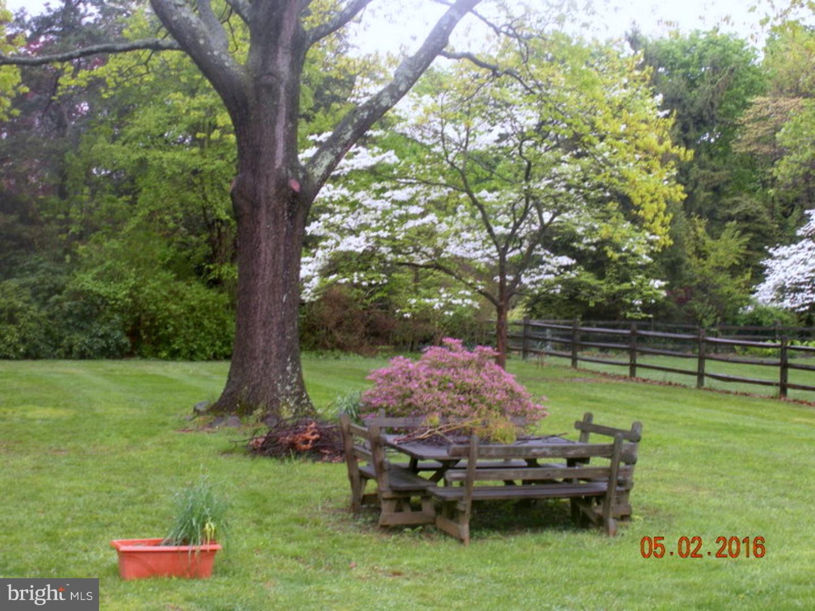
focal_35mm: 52
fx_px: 1224
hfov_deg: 36.8
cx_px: 408
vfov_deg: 28.0
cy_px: 306
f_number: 4.4
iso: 116
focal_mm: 9.1
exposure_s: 1/55.7
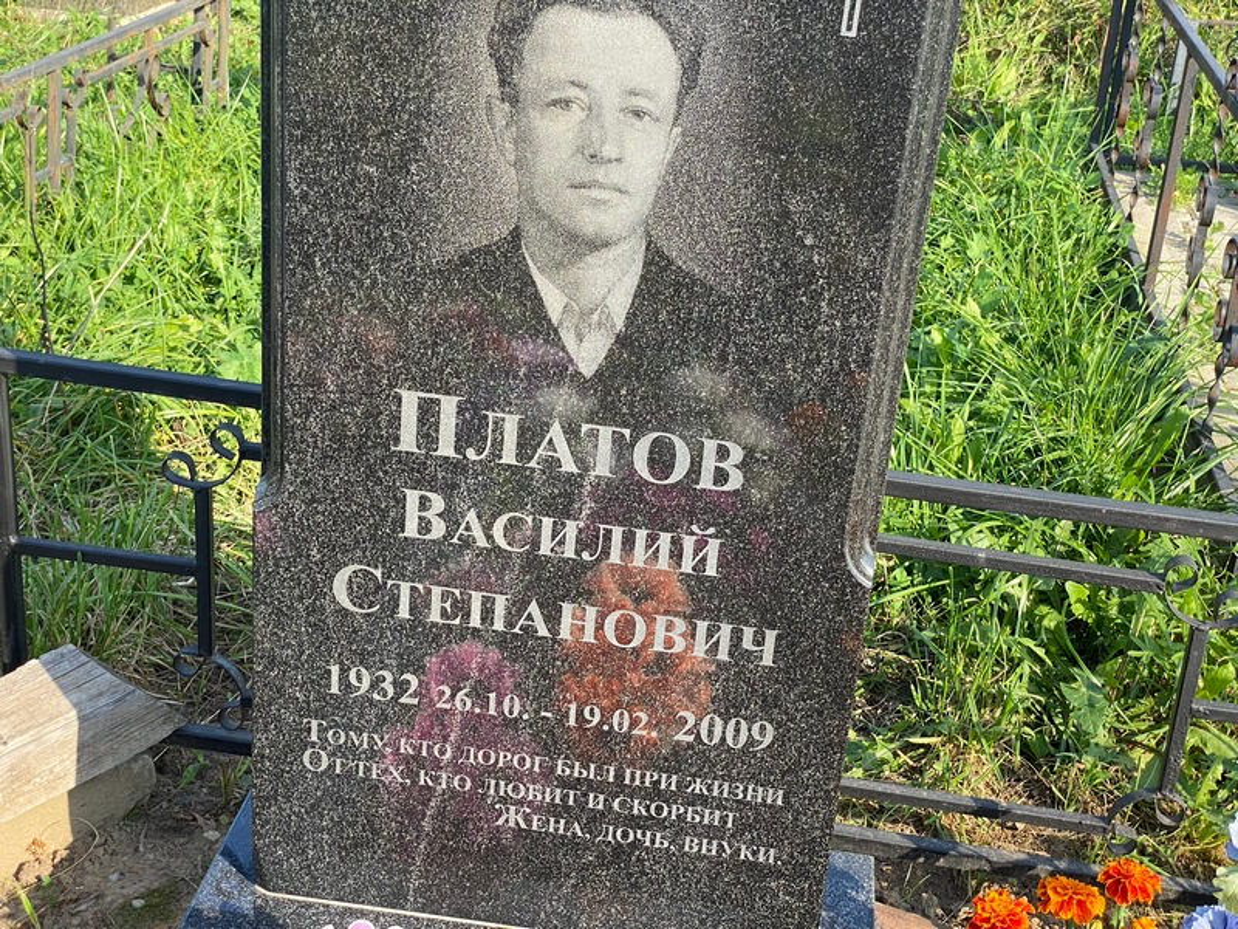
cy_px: 464
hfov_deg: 36.8
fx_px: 1860
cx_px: 619
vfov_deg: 28.0
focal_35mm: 52
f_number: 2
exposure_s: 1/505
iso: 20
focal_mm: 6
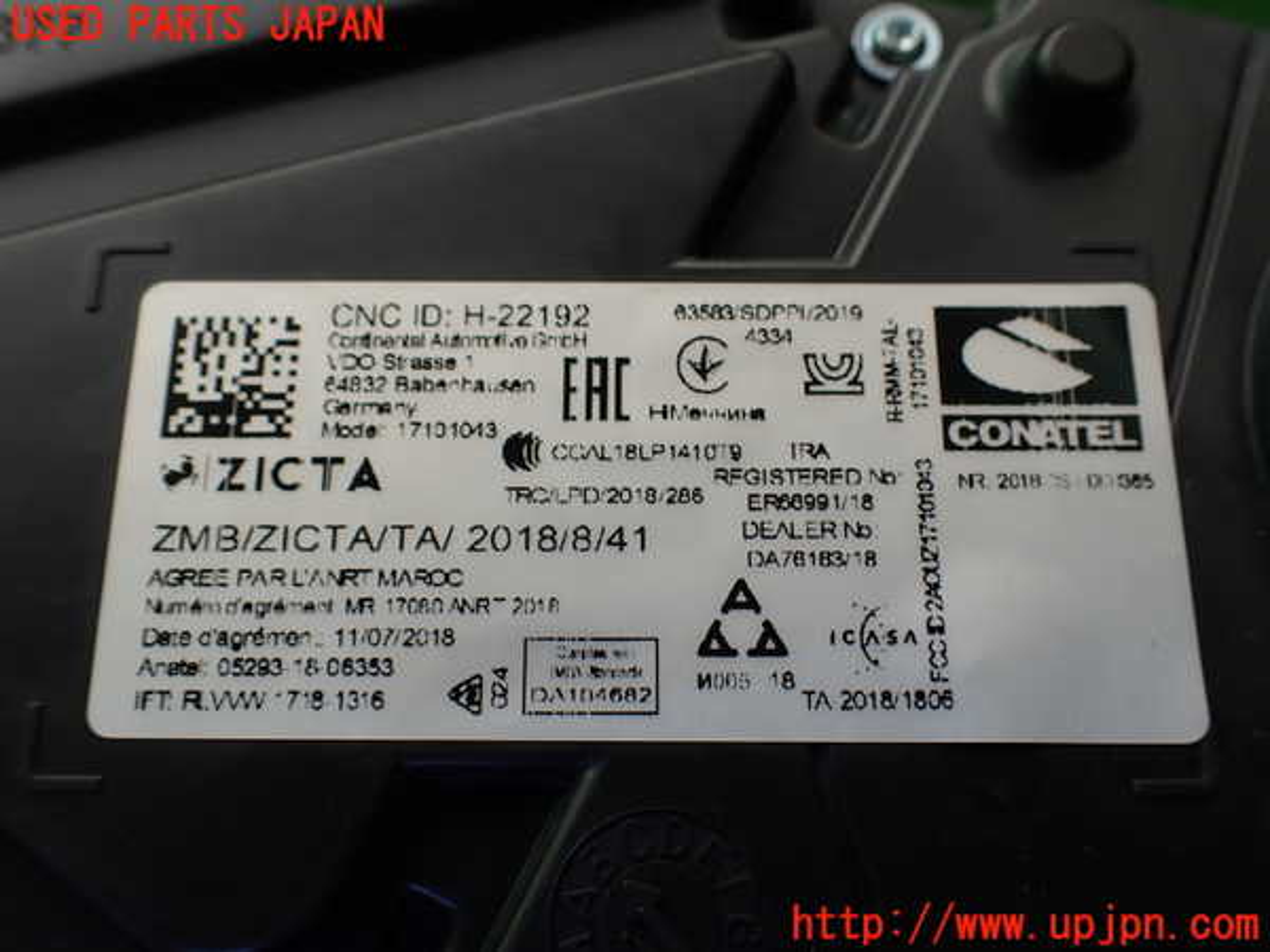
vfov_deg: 46.8
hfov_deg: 60.0
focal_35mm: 30
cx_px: 635
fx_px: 1101
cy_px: 476
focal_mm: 5.4
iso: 100
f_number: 3.2
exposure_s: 1/160
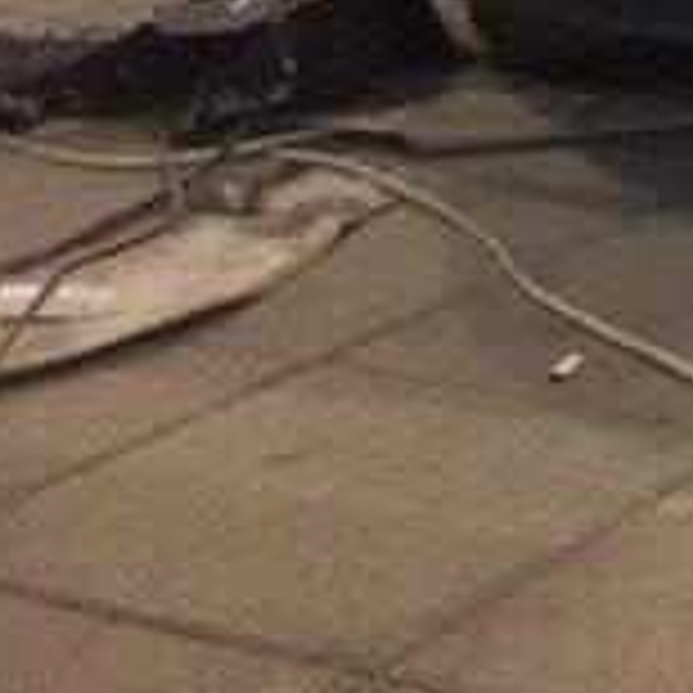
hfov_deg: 13.3
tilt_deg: -5.4
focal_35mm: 110
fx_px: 2491
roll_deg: -2.7
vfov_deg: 14.5
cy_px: -412
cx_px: 1458
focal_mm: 4.15
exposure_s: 1/17
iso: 320
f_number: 2.2
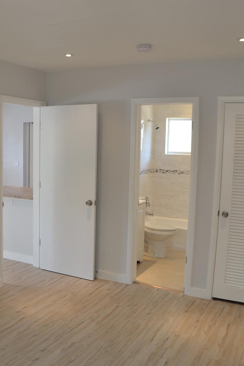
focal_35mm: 50
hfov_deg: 26.6
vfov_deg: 39.6
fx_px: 508
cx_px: 54
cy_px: 183
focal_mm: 22
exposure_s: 1/8
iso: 100
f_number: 5
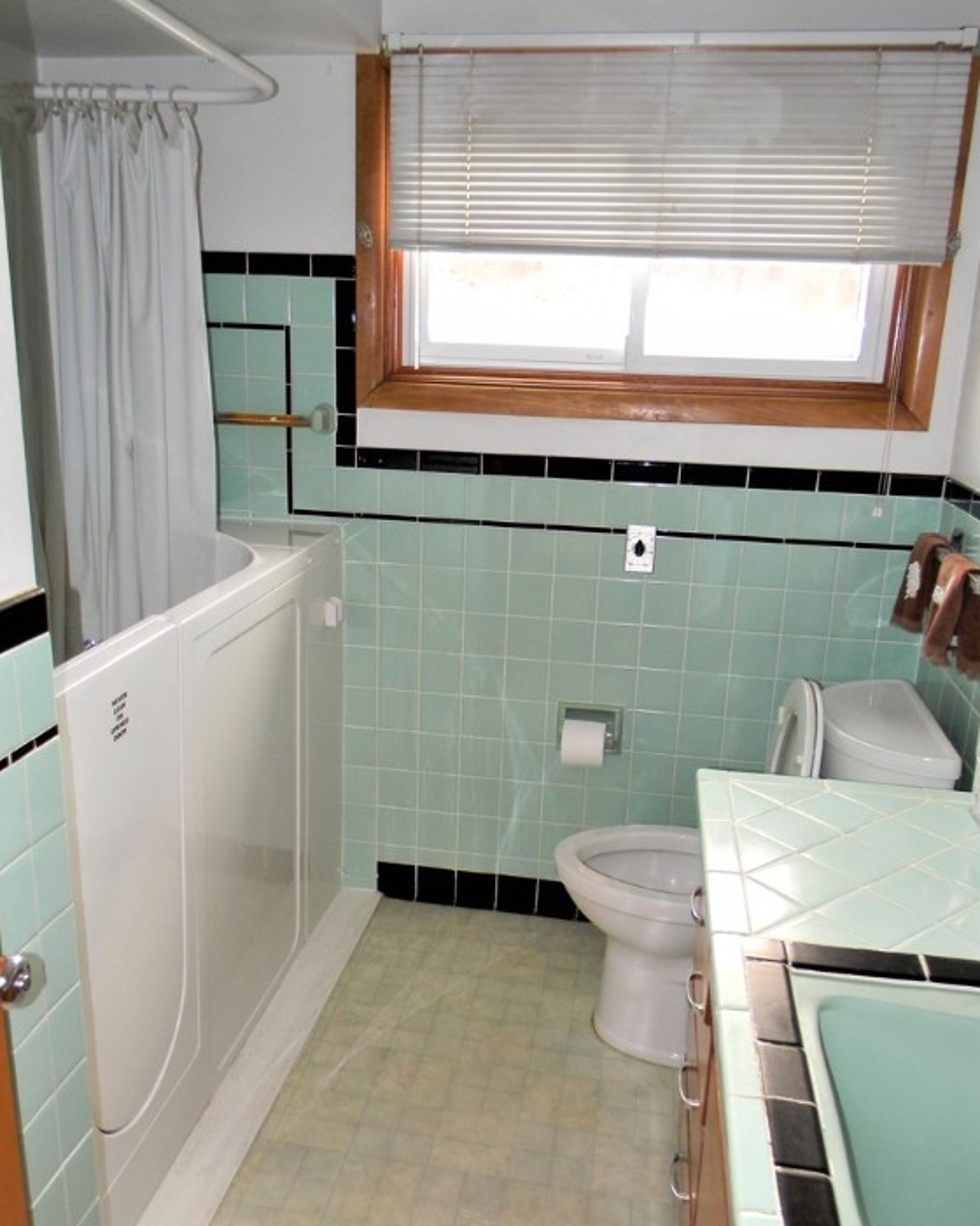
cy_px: 632
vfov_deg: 58.8
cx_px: 492
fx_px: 1088
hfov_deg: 48.5
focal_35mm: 30
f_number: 3.5
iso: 180
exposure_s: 1/30
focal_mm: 5
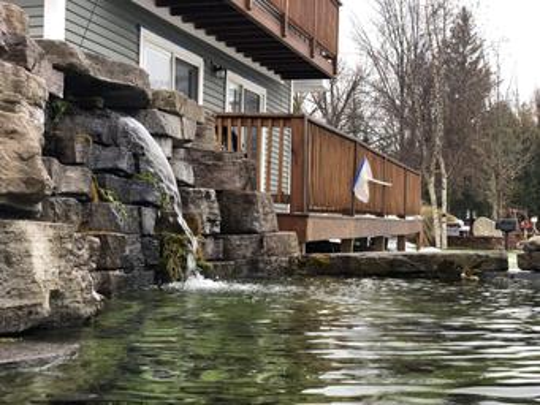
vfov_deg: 28.0
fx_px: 811
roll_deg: -0.5
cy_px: 202
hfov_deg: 36.8
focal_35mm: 52
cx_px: 270
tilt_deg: +3.3
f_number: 2.4
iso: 25
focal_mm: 6
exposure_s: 1/60
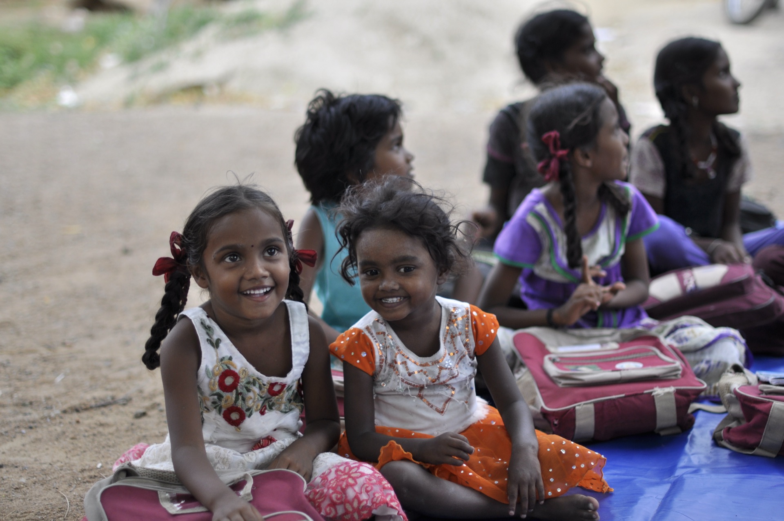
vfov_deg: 18.1
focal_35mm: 75
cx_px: 392
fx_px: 1631
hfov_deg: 27.0
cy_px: 260
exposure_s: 1/1250
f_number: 1.4
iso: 200
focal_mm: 50
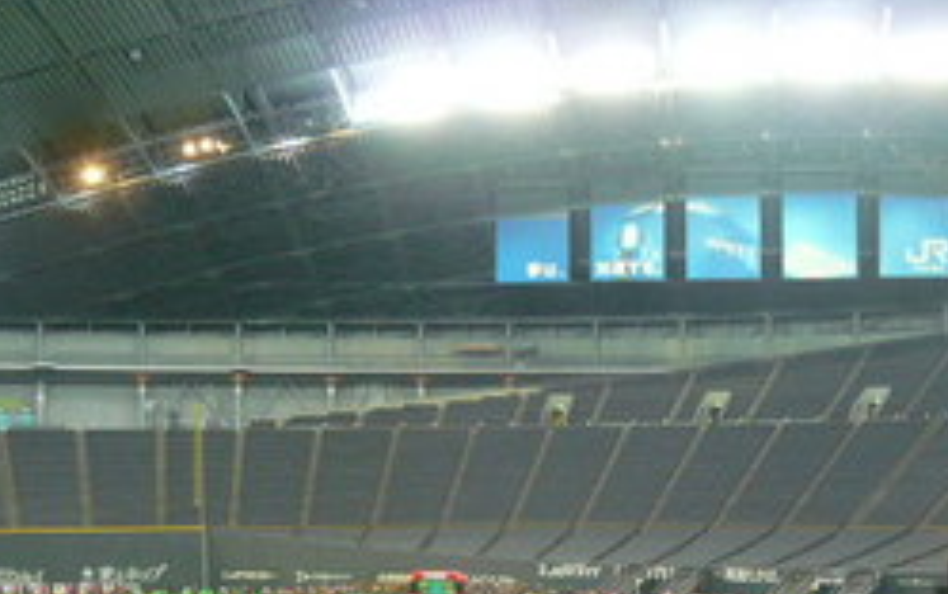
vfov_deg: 21.5
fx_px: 1525
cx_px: 659
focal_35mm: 59
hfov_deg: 34.1
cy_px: 546
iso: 400
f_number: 2.8
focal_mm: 5.5
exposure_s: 1/30
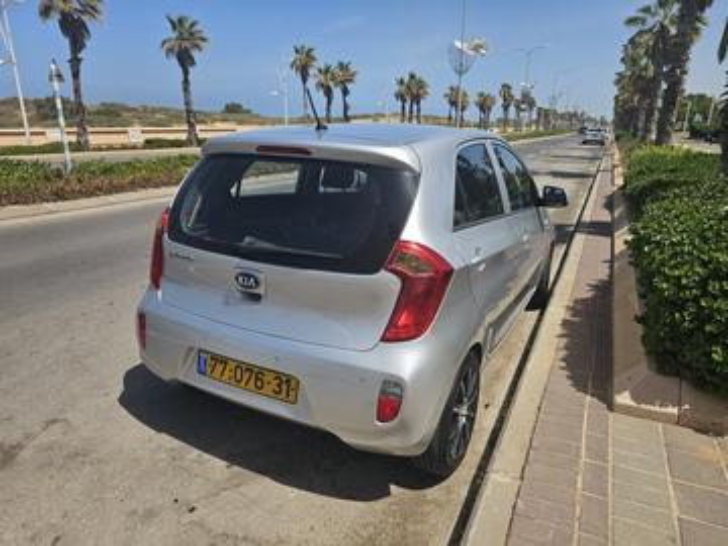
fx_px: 484
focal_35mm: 23
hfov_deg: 73.9
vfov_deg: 58.9
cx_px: 364
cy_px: 273
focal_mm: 6.3
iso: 10
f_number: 1.7
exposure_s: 1/892
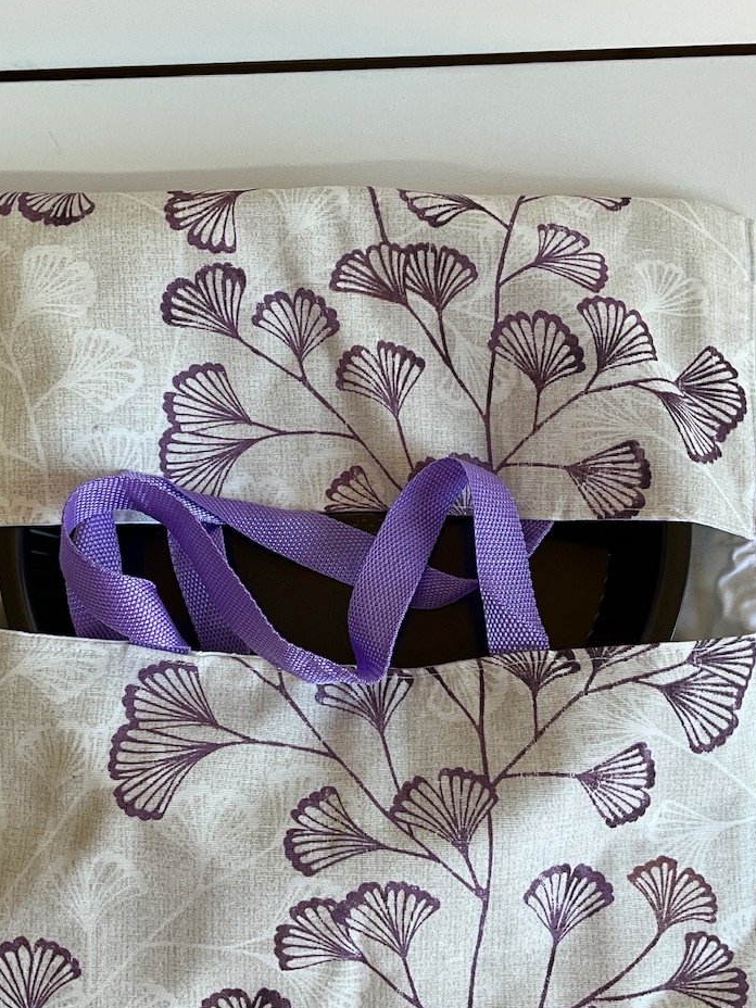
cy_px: 511
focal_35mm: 40
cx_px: 345
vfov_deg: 46.8
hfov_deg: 35.9
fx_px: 1165
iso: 25
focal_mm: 3
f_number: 1.8
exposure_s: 1/100
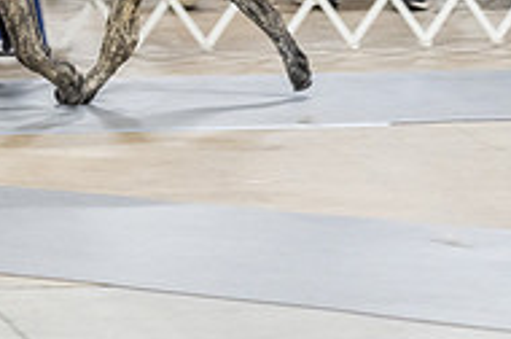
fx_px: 4336
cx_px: -231
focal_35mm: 306
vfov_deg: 4.5
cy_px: -128
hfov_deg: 6.7
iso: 2500
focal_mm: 100
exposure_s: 1/160
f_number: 2.8
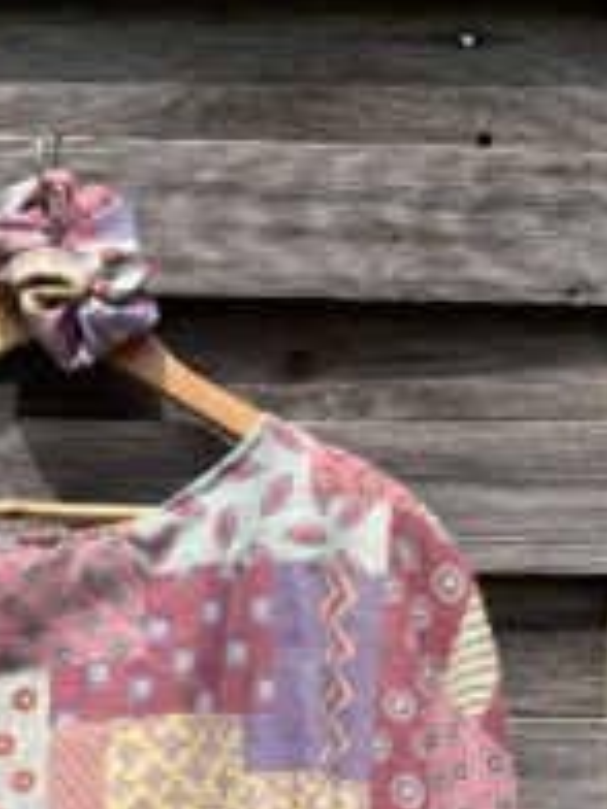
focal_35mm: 53
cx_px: 54
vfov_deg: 34.0
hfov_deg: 26.5
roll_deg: -0.7
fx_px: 1239
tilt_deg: -1.6
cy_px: 747
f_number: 1.6
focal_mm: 5.1
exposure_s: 1/5076
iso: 50
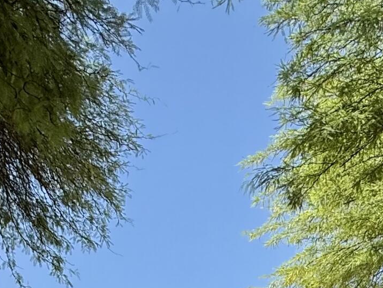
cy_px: 536
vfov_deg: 18.6
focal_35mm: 59
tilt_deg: -0.9
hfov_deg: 32.7
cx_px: 208
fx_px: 653
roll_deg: +0.0
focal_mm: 2.22
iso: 50
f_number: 2.2
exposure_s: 1/1431
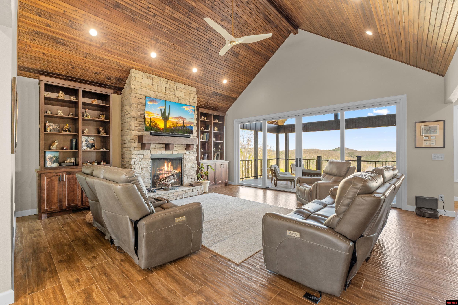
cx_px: 229
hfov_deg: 98.2
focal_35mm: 16
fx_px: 198
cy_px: 152
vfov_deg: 75.1
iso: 200
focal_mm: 10.4
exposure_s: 1/1.67
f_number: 9
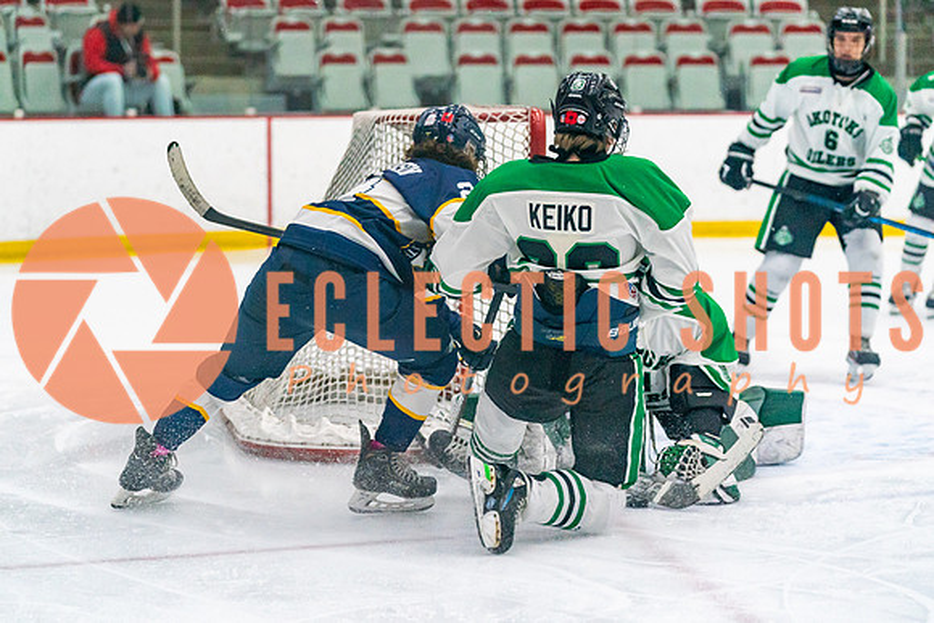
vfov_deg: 11.3
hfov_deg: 16.9
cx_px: 391
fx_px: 3139
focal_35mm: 121
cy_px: 311
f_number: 2.8
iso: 4000
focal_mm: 102
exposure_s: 1/1600
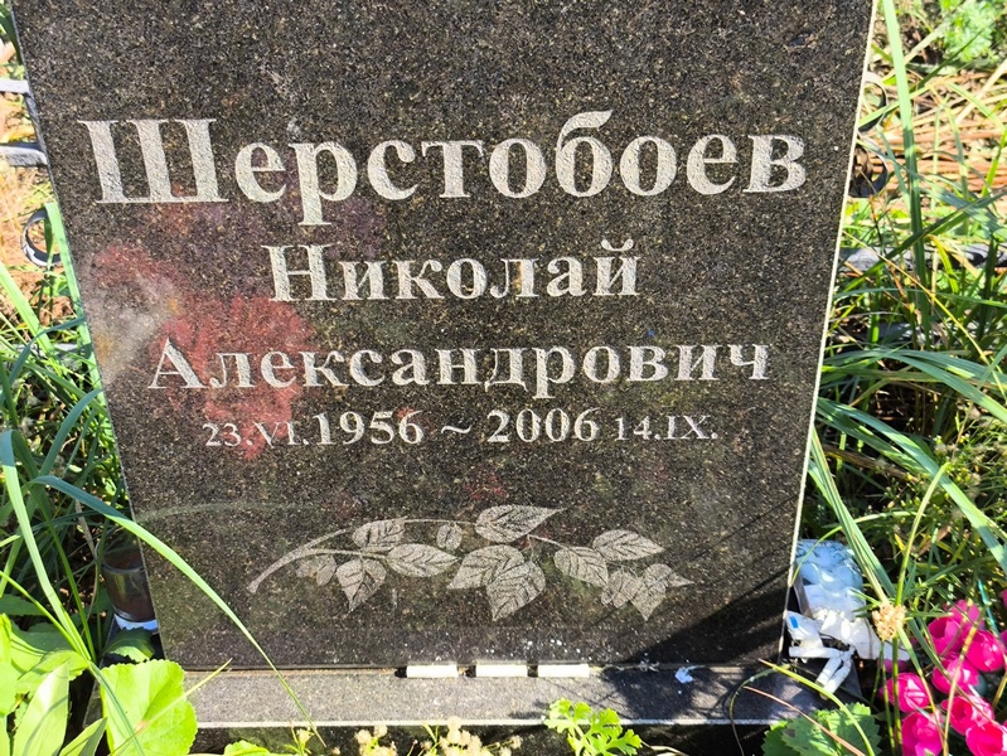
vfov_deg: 29.1
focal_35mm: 50
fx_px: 1455
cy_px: 378
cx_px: 504
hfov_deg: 38.2
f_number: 1.7
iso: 50
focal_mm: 4.71
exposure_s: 1/315
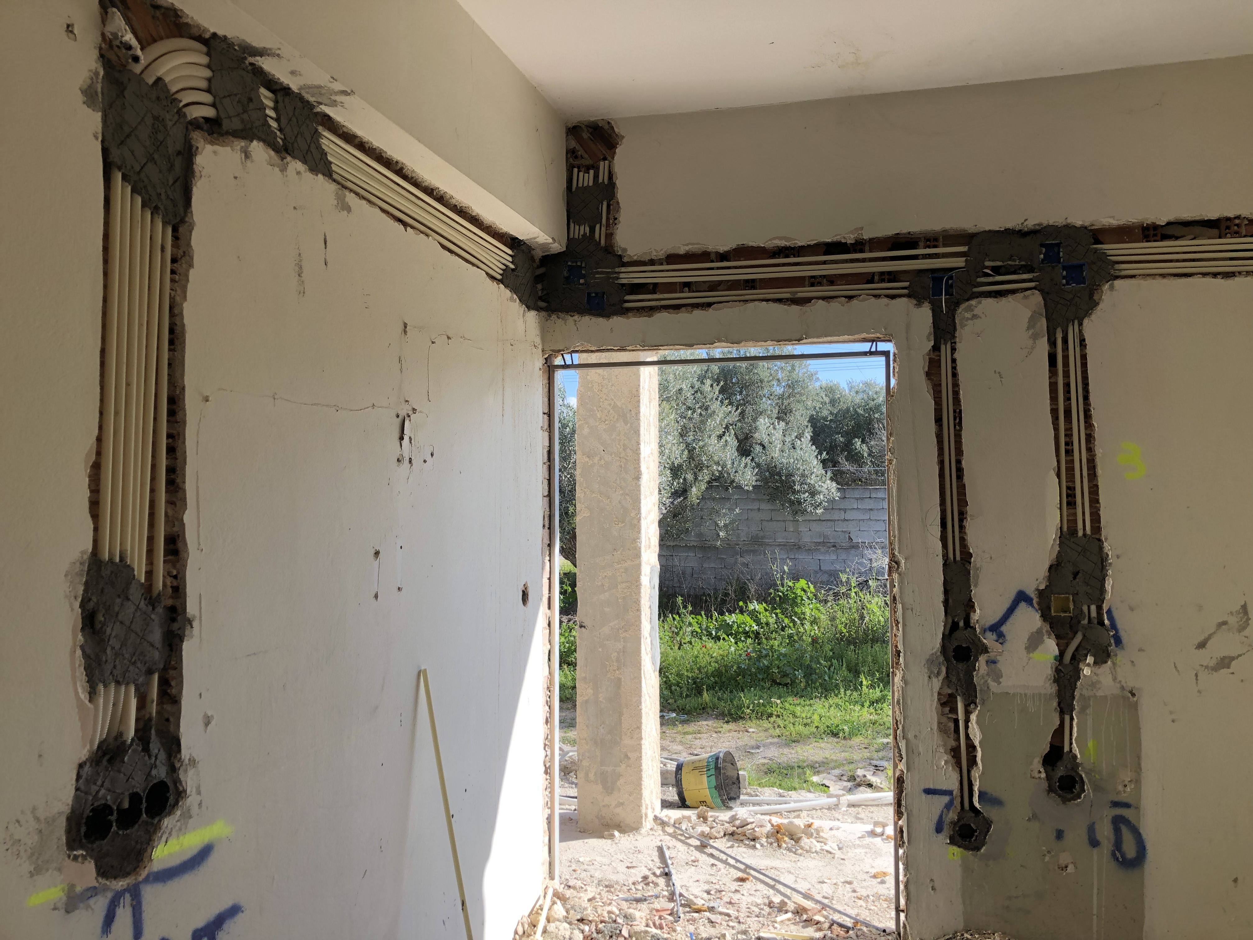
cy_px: 470
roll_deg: +1.4
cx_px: 626
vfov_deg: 49.7
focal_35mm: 28
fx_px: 1014
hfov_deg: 63.4
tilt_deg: +1.7
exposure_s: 1/298
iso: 20
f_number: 1.8
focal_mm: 4
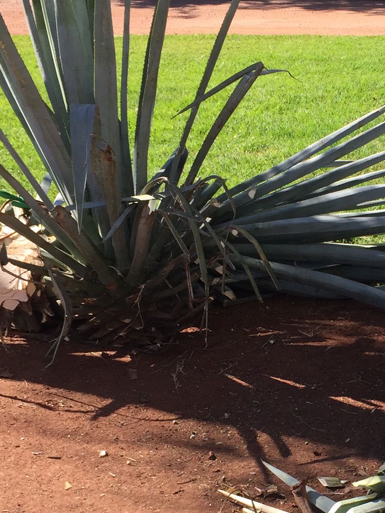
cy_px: 365
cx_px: 408
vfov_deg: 26.1
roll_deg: +1.4
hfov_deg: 19.2
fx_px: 1098
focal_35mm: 74
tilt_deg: -22.3
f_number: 2.2
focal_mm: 4.15
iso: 32
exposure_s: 1/860
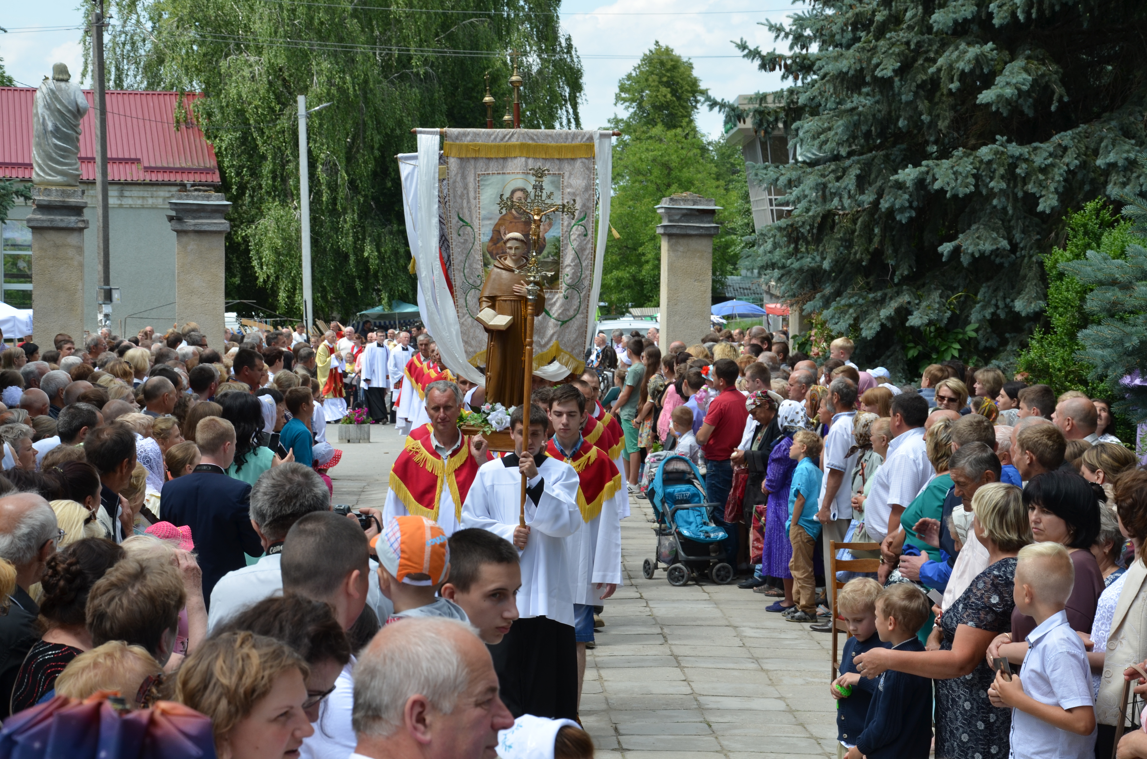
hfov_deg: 23.2
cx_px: 570
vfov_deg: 15.5
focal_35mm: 88
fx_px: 2798
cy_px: 376
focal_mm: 58
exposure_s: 1/250
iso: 200
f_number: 8
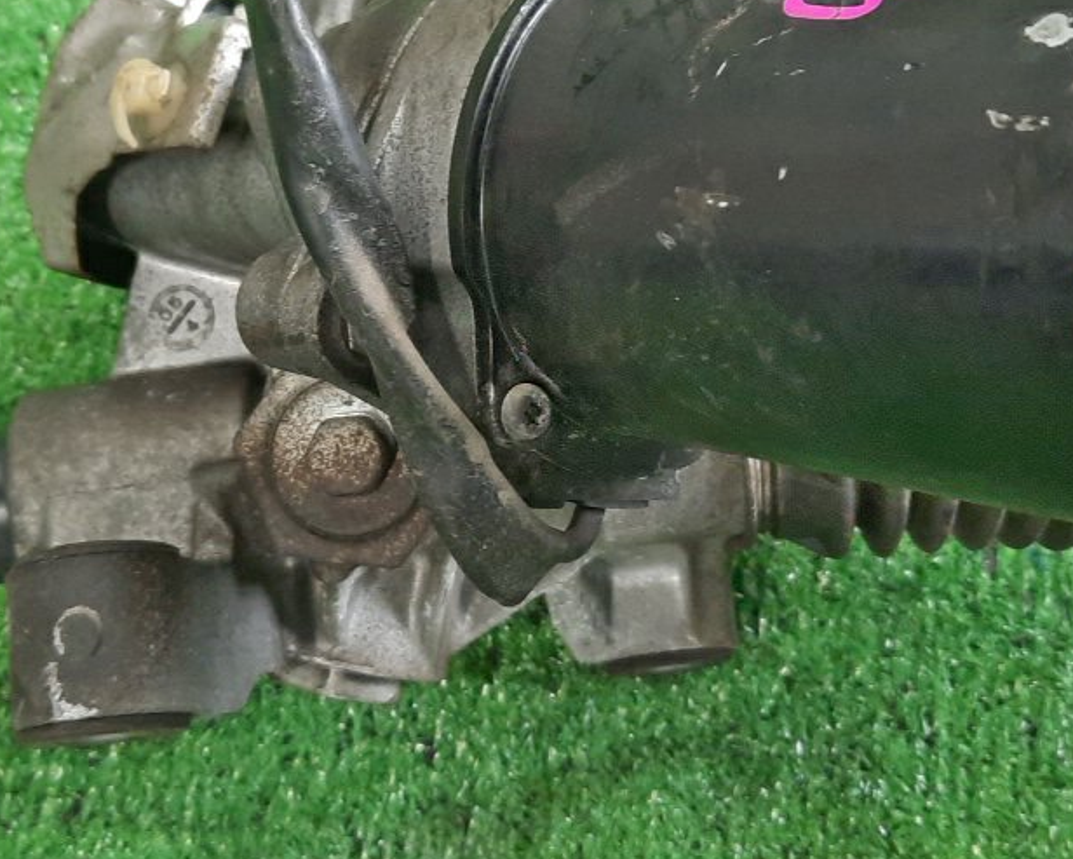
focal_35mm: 57
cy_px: 333
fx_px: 1810
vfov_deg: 26.6
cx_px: 423
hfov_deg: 32.9
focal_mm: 4.6
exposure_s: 1/33
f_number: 2
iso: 318
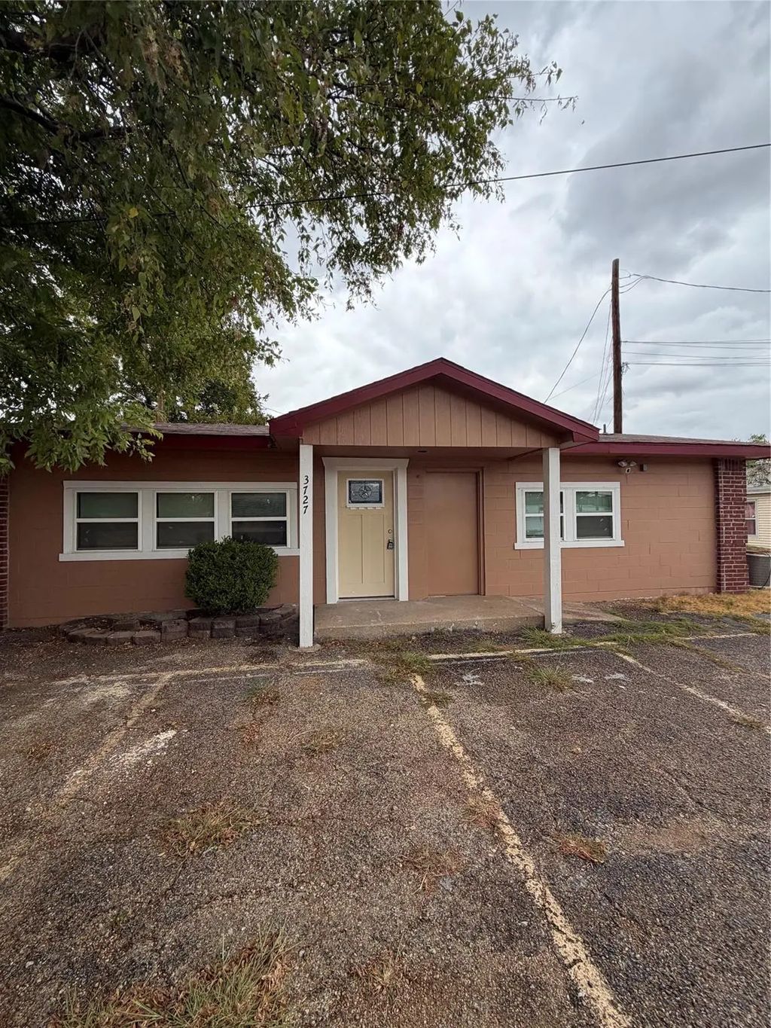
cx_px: 386
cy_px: 514
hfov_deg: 85.7
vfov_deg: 102.1
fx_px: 416
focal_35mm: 14
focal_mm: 2.22
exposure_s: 1/613
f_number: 2.2
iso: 40
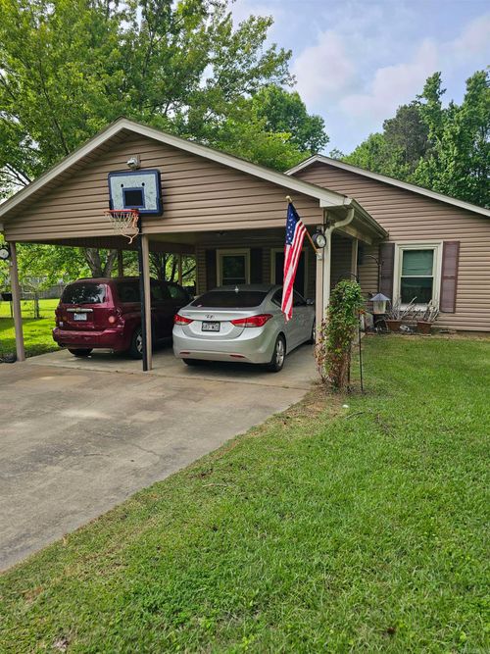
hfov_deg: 58.9
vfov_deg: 73.9
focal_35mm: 23
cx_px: 245
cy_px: 327
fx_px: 434
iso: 10
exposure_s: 1/265
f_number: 1.7
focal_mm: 6.3
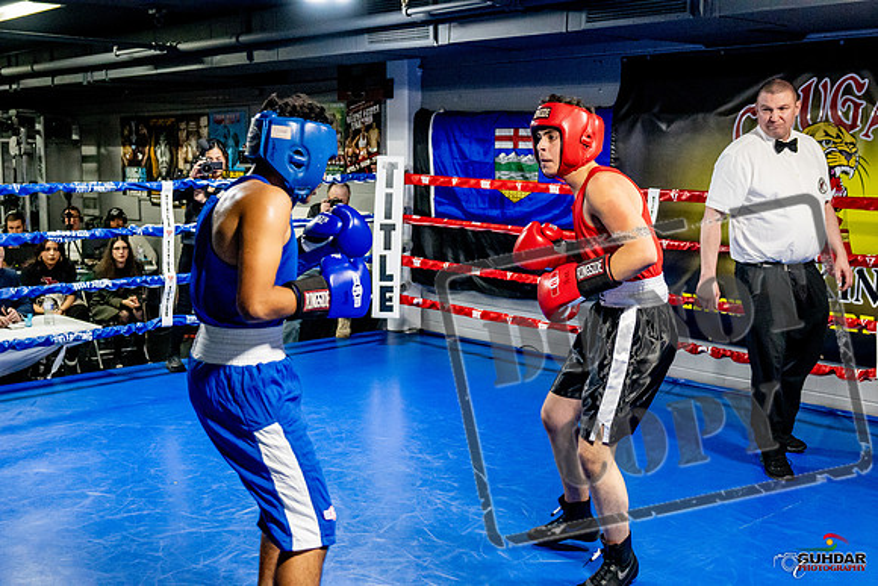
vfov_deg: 31.9
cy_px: 293
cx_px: 439
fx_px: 1025
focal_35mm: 42
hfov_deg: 46.4
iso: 5000
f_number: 2.8
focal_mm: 28
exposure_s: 1/800
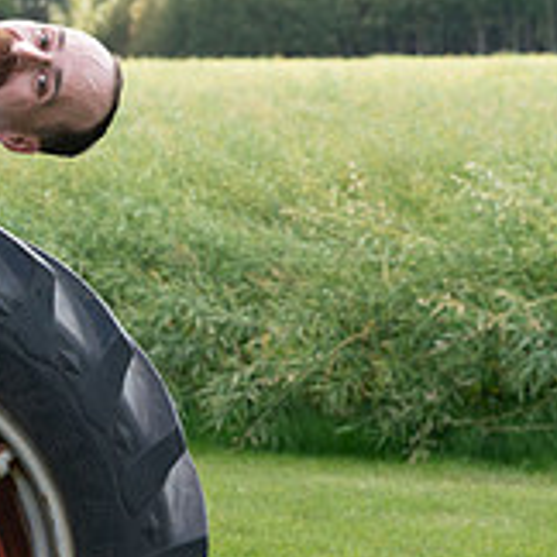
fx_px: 3331
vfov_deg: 9.5
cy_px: 414
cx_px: -430
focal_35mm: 183
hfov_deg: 9.1
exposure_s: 1/400
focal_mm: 60
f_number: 5
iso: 400
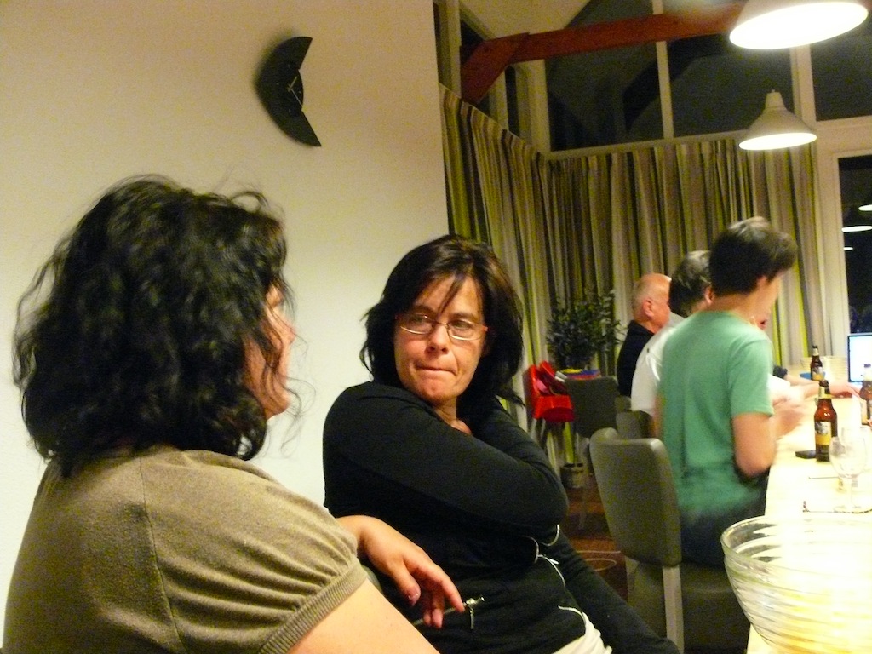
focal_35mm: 35
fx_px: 882
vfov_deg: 40.7
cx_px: 436
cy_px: 327
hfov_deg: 52.6
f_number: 2.8
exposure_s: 1/4
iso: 800
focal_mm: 7.4
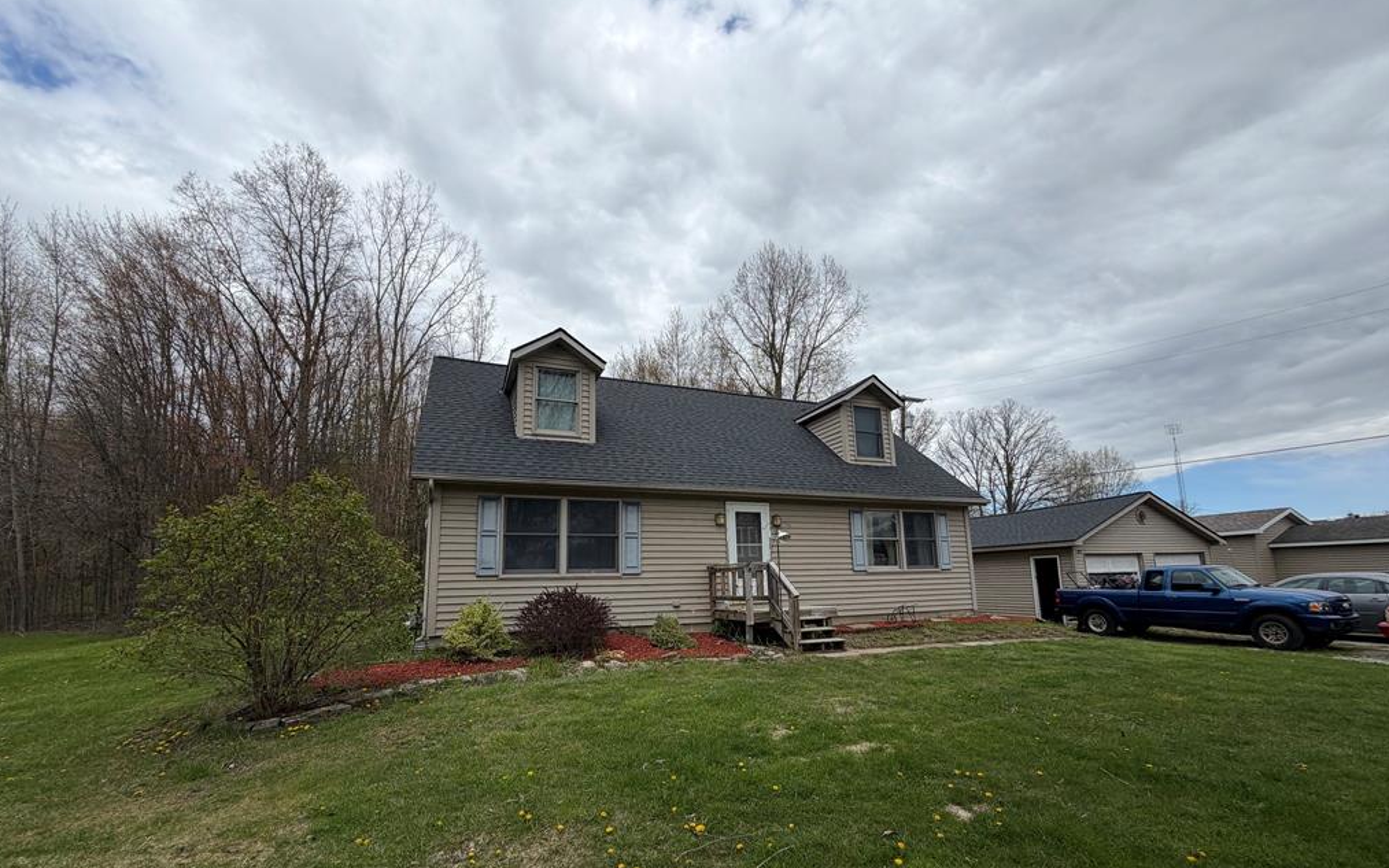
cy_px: 495
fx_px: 568
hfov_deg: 101.5
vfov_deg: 74.4
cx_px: 692
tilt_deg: +8.9
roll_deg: +1.5
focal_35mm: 15
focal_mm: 2.22
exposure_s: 1/955
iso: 20
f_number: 2.2
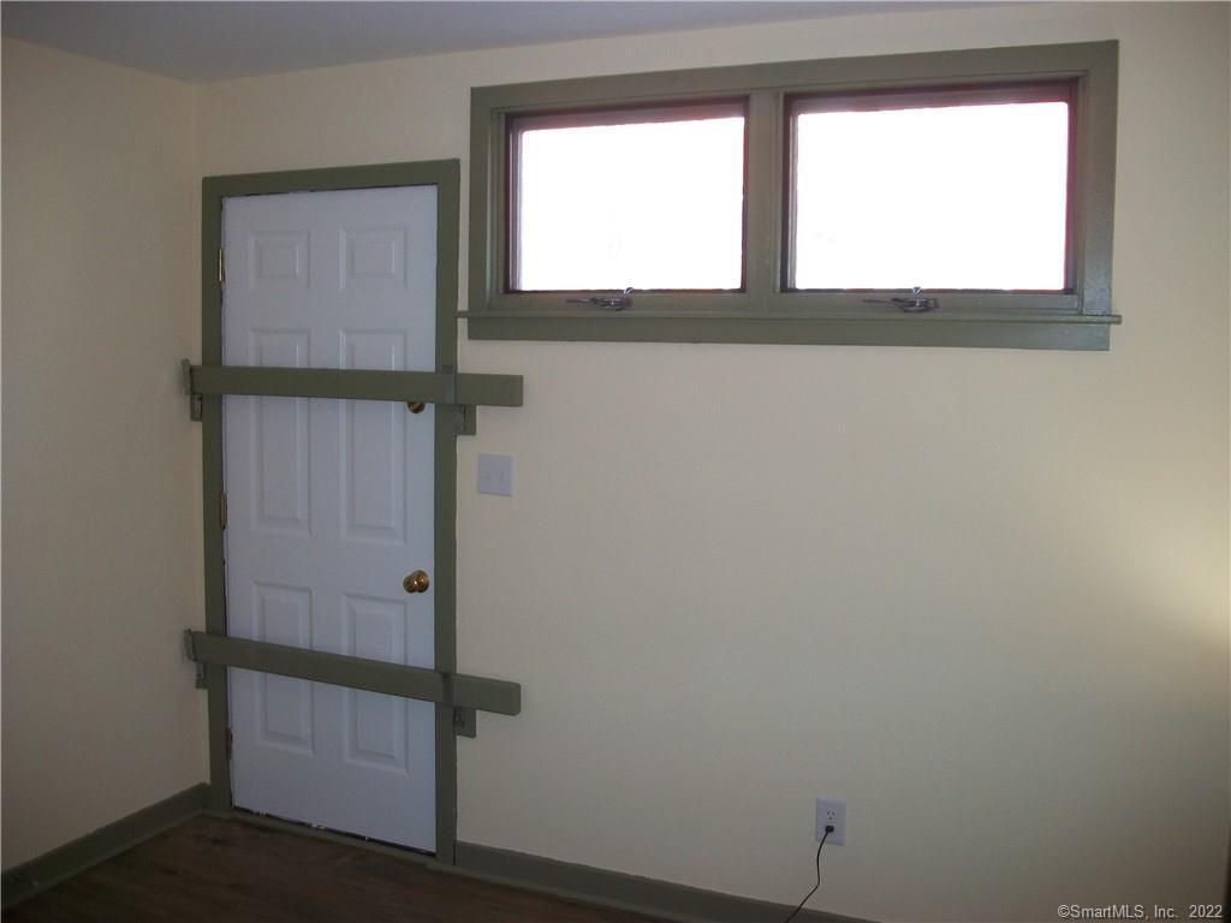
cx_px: 616
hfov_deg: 56.8
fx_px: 1138
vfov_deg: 44.2
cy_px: 462
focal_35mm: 32
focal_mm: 5.7
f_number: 2.9
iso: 80
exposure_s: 1/30
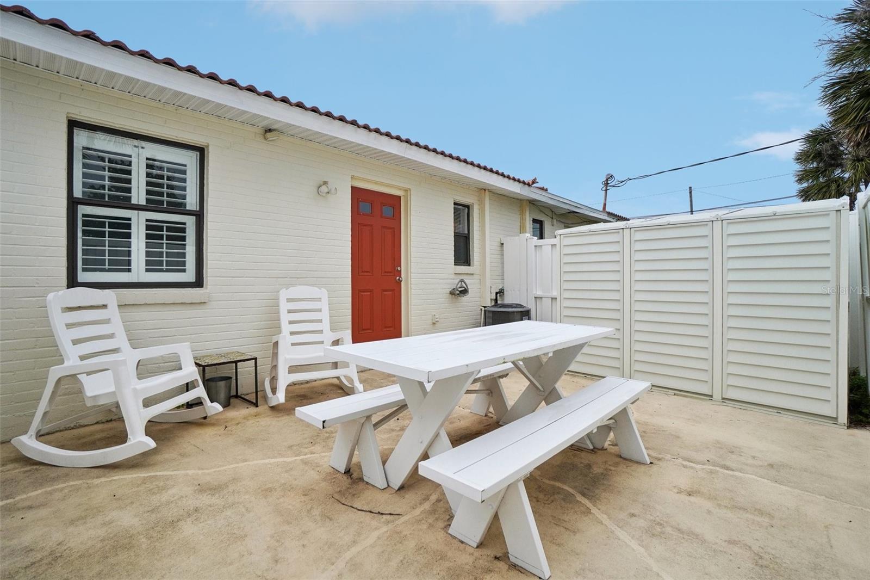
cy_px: 290
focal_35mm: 15
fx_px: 362
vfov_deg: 77.3
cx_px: 435
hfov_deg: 100.4
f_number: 8
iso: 400
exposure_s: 1/800
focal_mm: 10
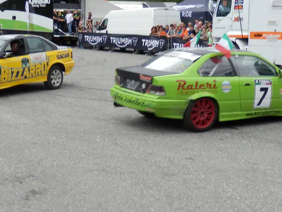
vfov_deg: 23.8
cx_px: 79
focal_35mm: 61
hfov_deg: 31.2
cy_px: 59
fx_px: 497
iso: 80
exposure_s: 1/125
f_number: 3.4
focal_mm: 6
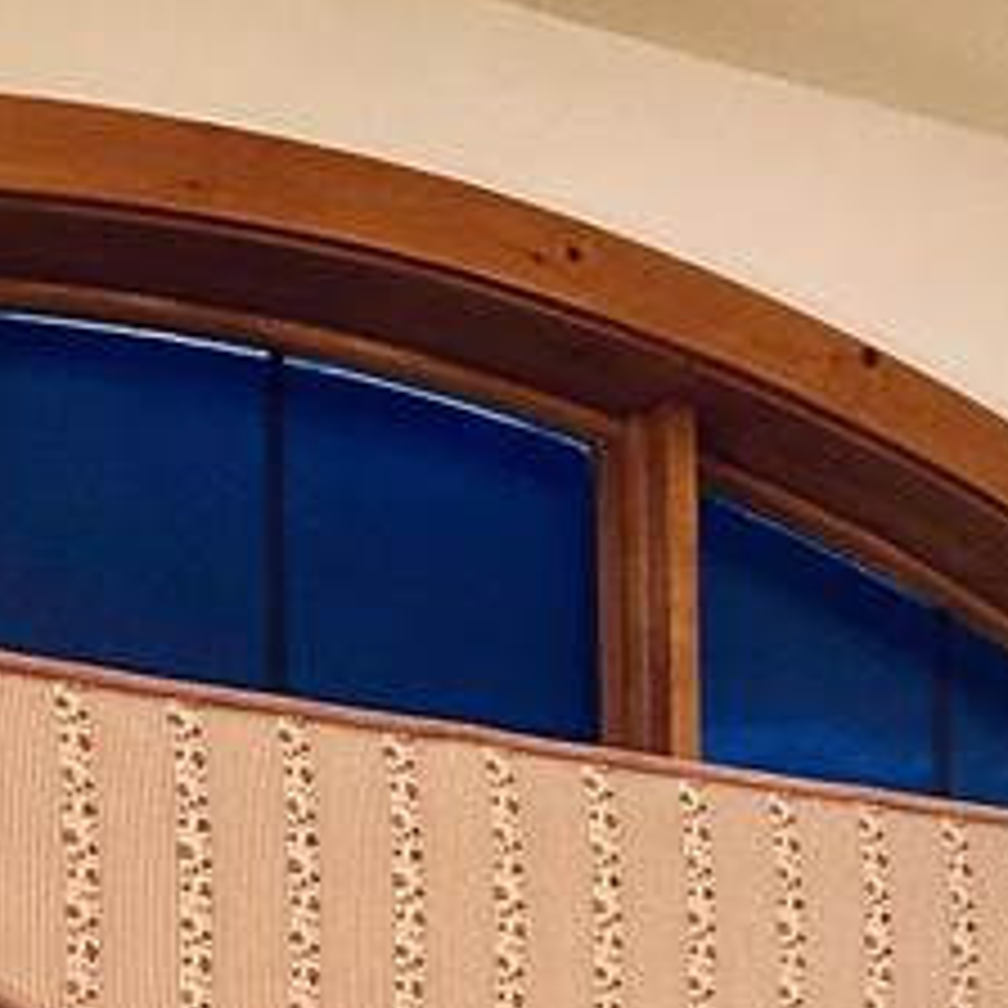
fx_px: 2998
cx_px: 788
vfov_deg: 16.6
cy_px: 1688
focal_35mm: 91
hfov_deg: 18.9
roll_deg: -0.1
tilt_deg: -1.5
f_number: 1.78
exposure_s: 1/30
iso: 1000
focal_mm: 6.86
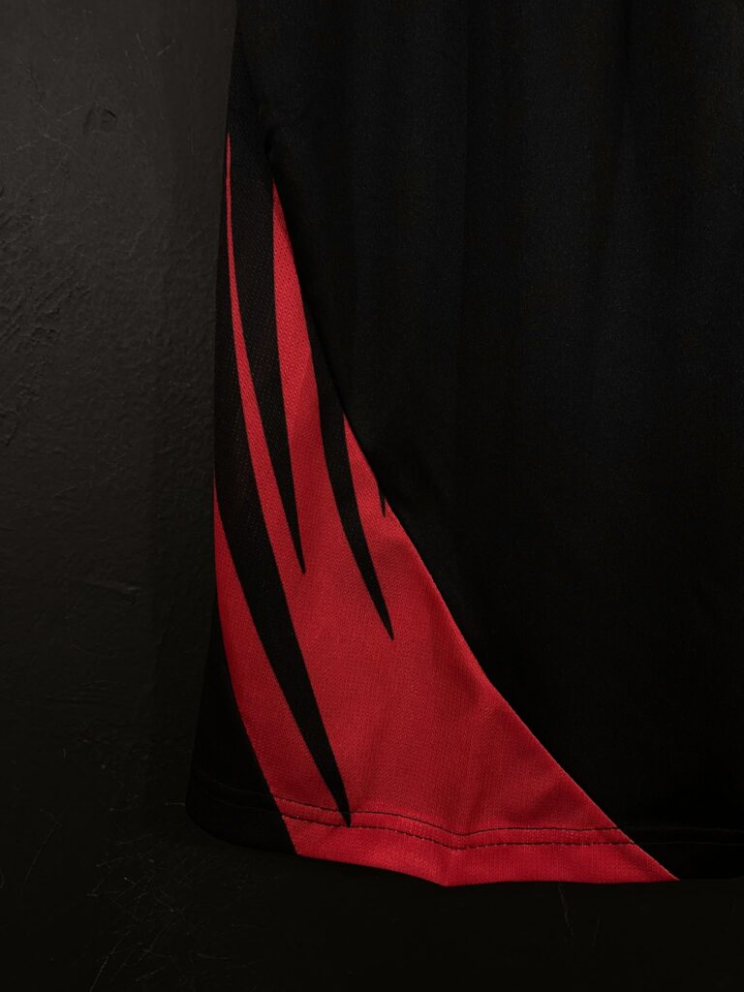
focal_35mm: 26
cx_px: 372
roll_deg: -0.3
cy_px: 496
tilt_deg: -5.1
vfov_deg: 67.3
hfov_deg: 53.1
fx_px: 745
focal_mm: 4.25
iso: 320
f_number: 1.8
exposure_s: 1/60
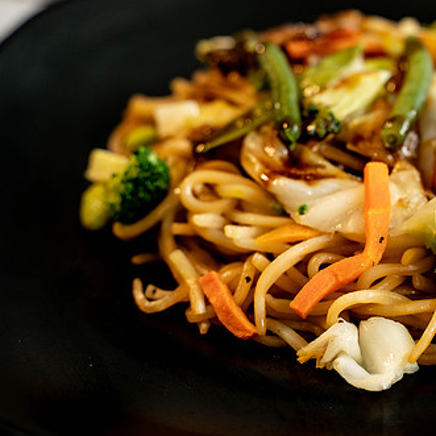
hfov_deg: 17.7
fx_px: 1382
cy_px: 176
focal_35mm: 97
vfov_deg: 17.9
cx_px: 385
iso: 800
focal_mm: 57
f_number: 4
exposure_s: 1/160
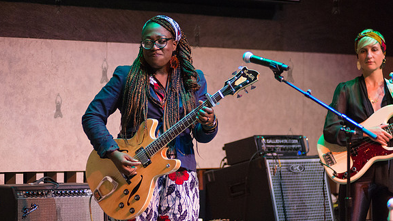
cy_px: 92
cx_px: 167
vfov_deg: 6.5
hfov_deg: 11.5
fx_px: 1959
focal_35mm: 188
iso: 3200
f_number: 2.8
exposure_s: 1/400
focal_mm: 155
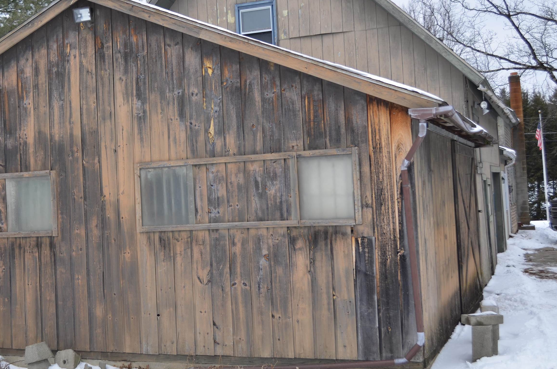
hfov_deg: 38.1
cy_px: 141
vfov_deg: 25.8
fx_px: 803
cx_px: 223
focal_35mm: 52
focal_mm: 26
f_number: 4.2
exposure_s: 1/250
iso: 200
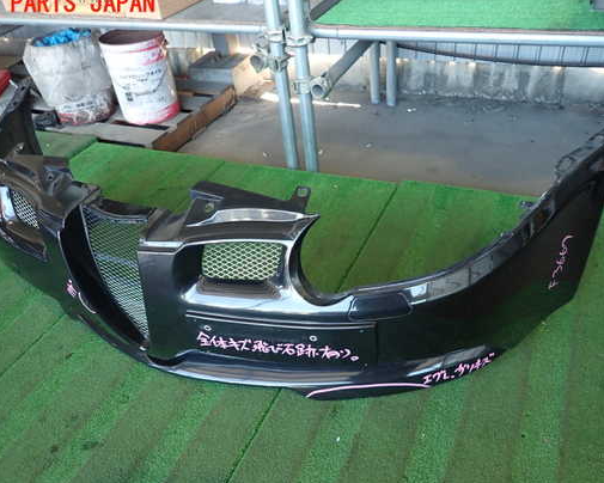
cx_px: 297
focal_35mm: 29
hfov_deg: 60.4
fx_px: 518
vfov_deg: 49.9
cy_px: 258
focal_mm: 4.5
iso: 200
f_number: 2
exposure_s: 1/50
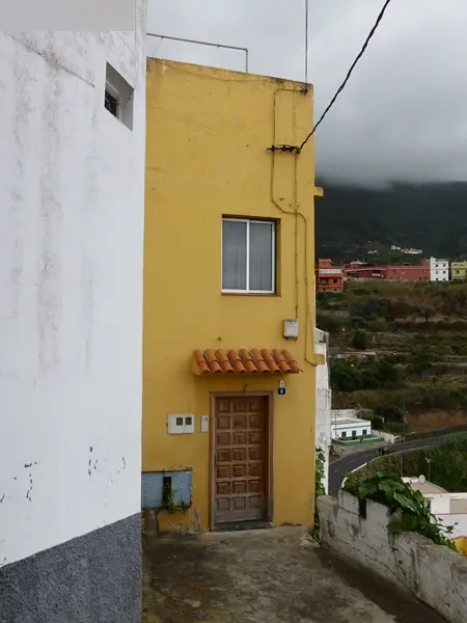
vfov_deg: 58.4
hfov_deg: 45.4
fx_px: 558
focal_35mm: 31
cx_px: 234
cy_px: 312
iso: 100
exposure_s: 1/400
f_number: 3.6
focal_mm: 5.4
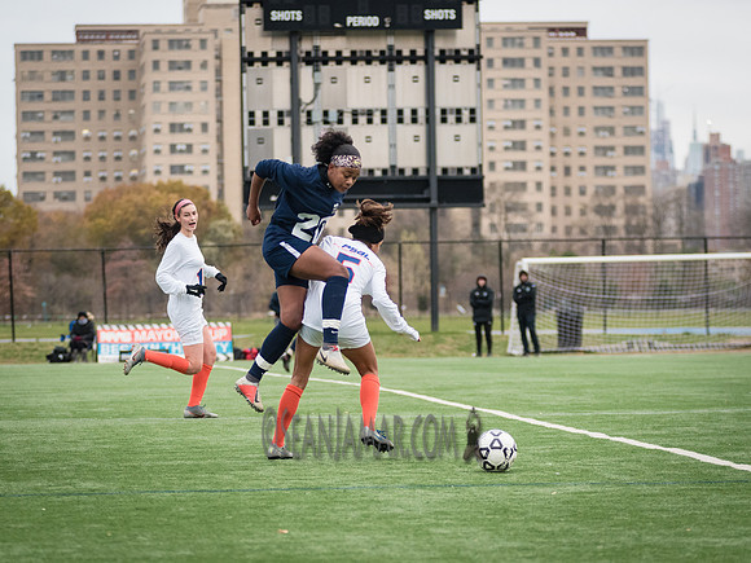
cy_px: 351
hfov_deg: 13.2
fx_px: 3255
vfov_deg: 9.9
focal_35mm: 150
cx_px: 348
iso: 2000
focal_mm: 105
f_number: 3.5
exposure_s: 1/1000
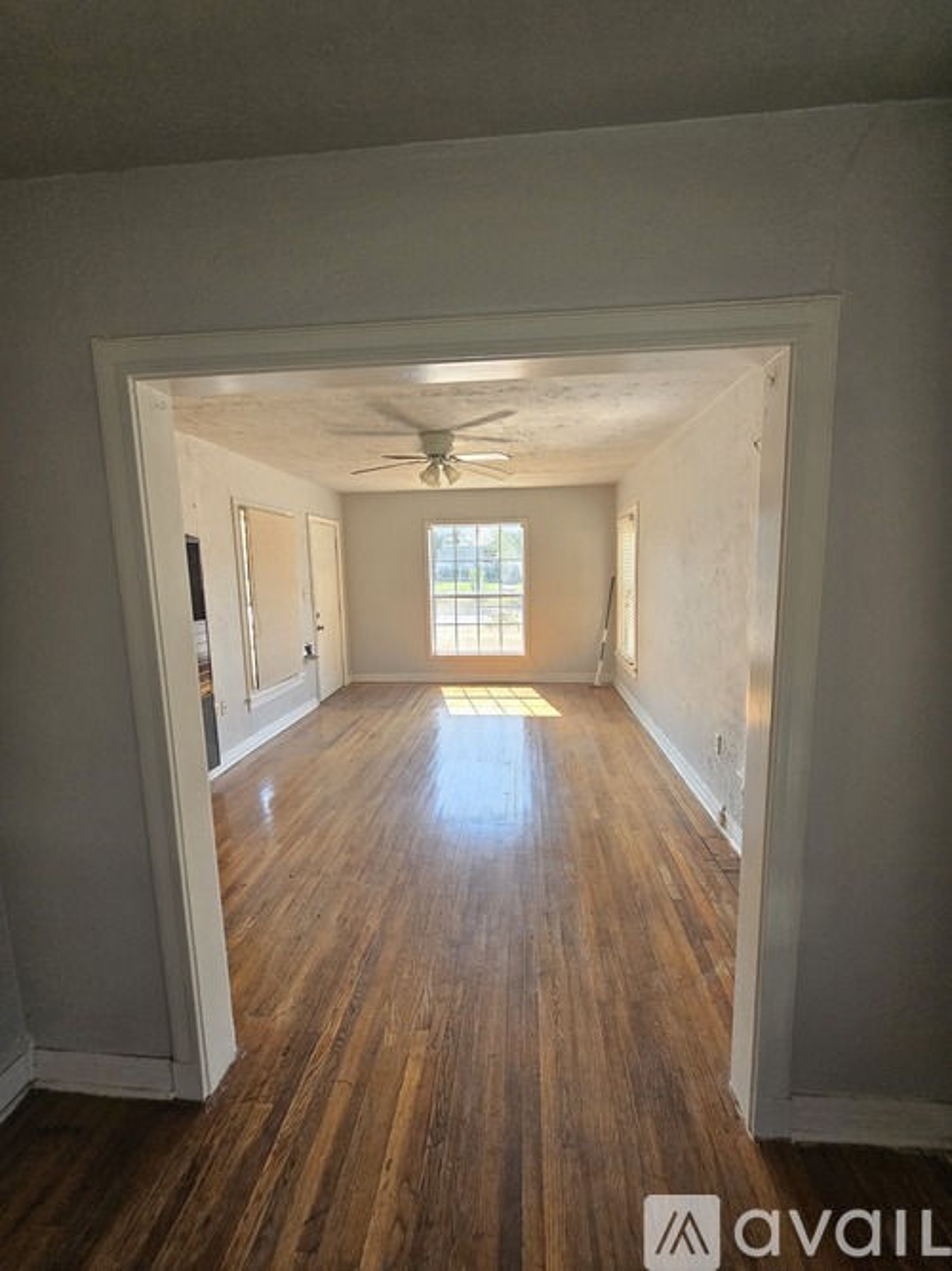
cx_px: 476
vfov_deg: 106.2
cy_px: 636
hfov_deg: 89.9
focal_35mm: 13
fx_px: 477
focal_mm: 2.2
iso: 80
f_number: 2.2
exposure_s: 1/77
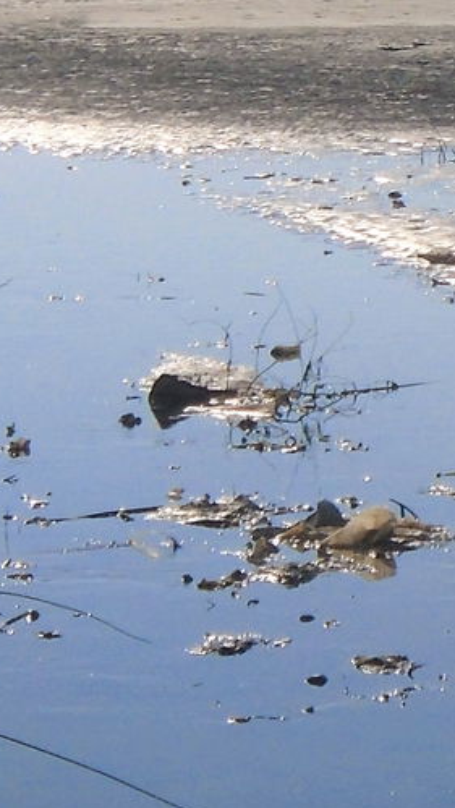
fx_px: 5208
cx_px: 777
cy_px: -39
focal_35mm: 243
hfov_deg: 4.9
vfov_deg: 8.8
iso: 100
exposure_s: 1/400
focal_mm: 10.2
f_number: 12.3
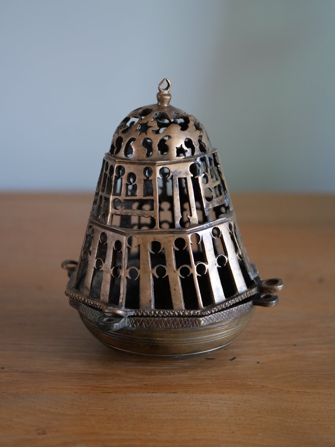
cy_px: 224
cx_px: 168
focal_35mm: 60
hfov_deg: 24.4
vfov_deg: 32.2
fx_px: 774
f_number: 2.8
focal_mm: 30
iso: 500
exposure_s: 1/60
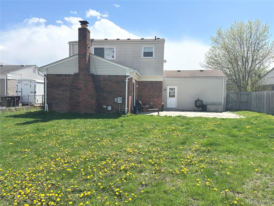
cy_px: 103
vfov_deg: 56.8
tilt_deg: -2.9
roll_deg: -1.4
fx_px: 190
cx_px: 137
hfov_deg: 71.6
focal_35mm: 24
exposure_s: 1/5000
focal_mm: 6.86
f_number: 1.78
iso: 80
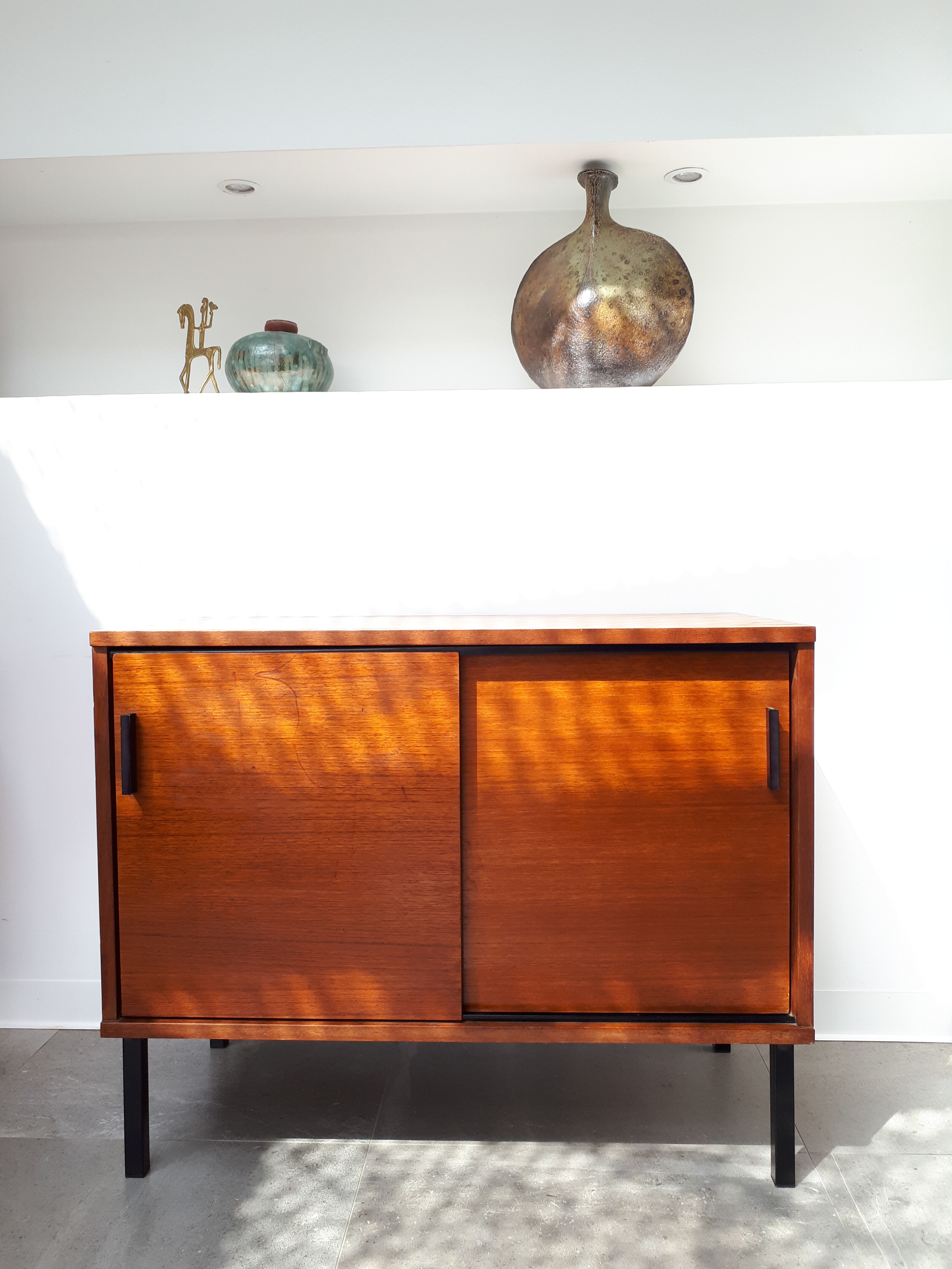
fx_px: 990
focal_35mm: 27
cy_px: 634
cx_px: 476
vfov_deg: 65.3
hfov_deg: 51.4
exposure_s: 1/120
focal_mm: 3.6
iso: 50
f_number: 1.9
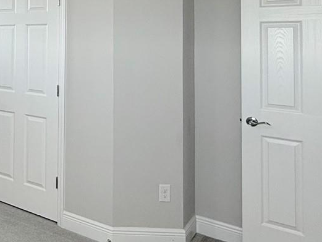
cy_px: 29
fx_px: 400
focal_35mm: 43
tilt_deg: +2.3
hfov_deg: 35.6
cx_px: -53
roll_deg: -1.2
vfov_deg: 32.1
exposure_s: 1/120
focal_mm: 2.22
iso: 100
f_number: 2.2
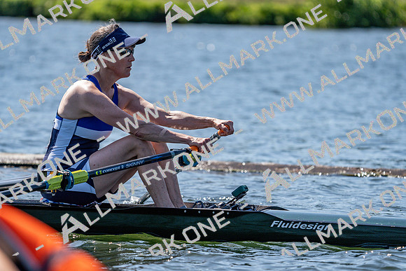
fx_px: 4219
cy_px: 136
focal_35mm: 374
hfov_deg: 5.5
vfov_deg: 3.7
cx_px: 203
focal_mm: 374
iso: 250
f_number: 6.3
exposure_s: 1/2000
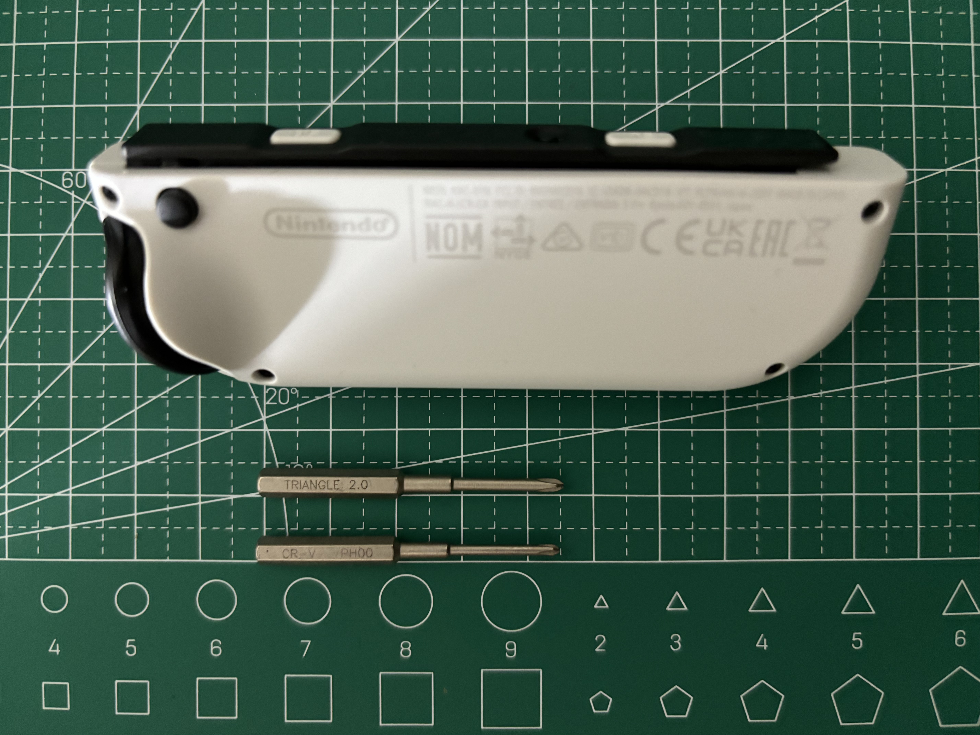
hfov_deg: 67.3
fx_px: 736
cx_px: 490
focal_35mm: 26
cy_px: 368
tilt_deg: -89.0
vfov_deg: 53.1
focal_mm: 5.96
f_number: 1.6
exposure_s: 1/30
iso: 800
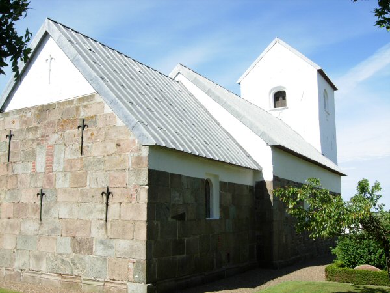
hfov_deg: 51.4
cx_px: 195
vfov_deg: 39.7
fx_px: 406
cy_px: 146
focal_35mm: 36
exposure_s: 1/235
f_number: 6.1
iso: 50
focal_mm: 7.5
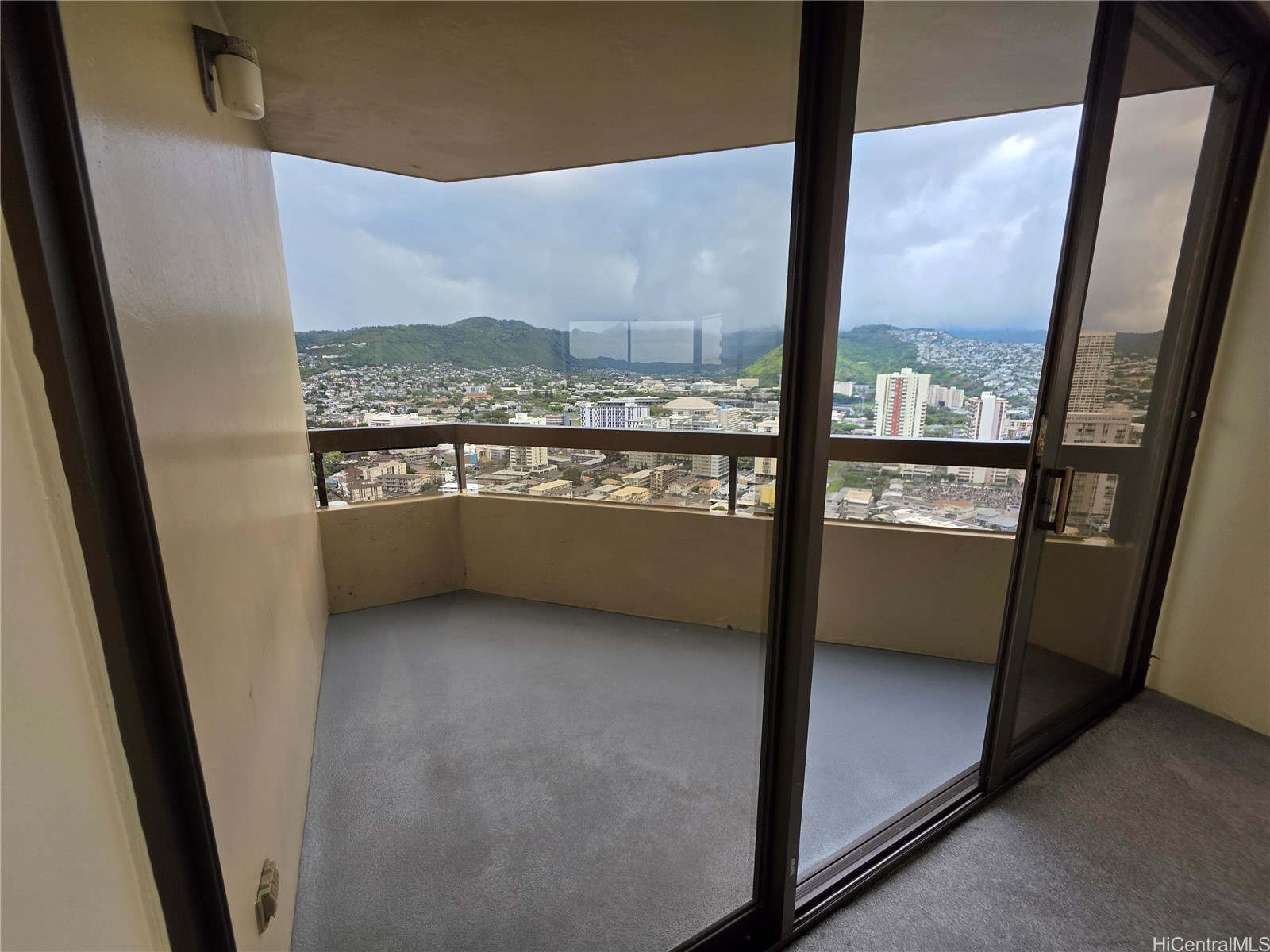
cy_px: 476
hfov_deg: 106.2
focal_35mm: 13
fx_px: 477
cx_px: 635
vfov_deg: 89.9
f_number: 1.9
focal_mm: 2.2
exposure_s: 1/120
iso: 25
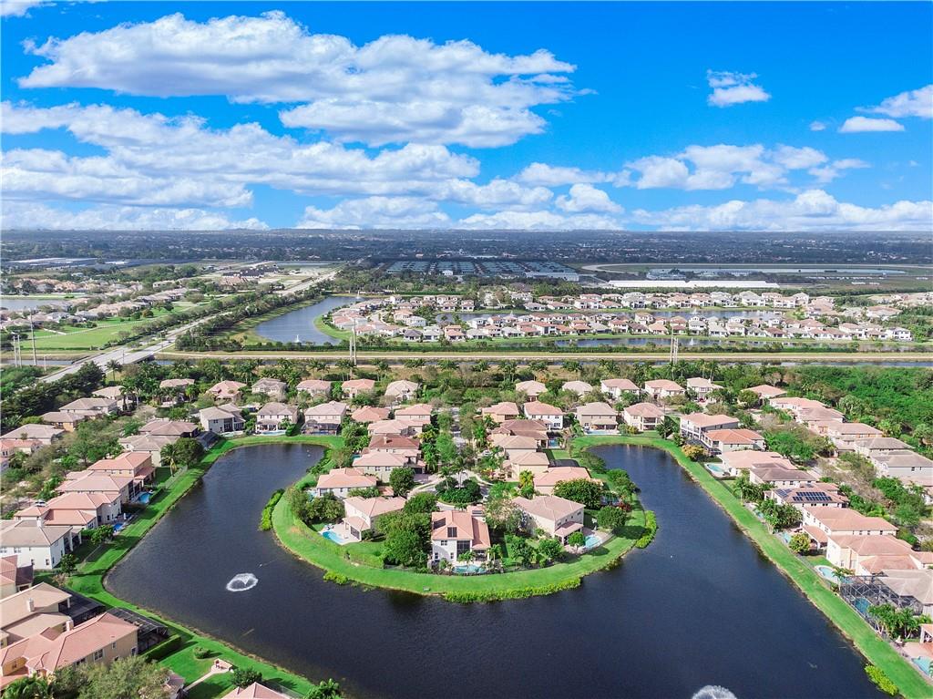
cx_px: 466
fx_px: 700
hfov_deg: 67.3
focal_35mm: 26
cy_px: 350
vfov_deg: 53.0
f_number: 2.9
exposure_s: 1/1250
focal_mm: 4.68
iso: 100
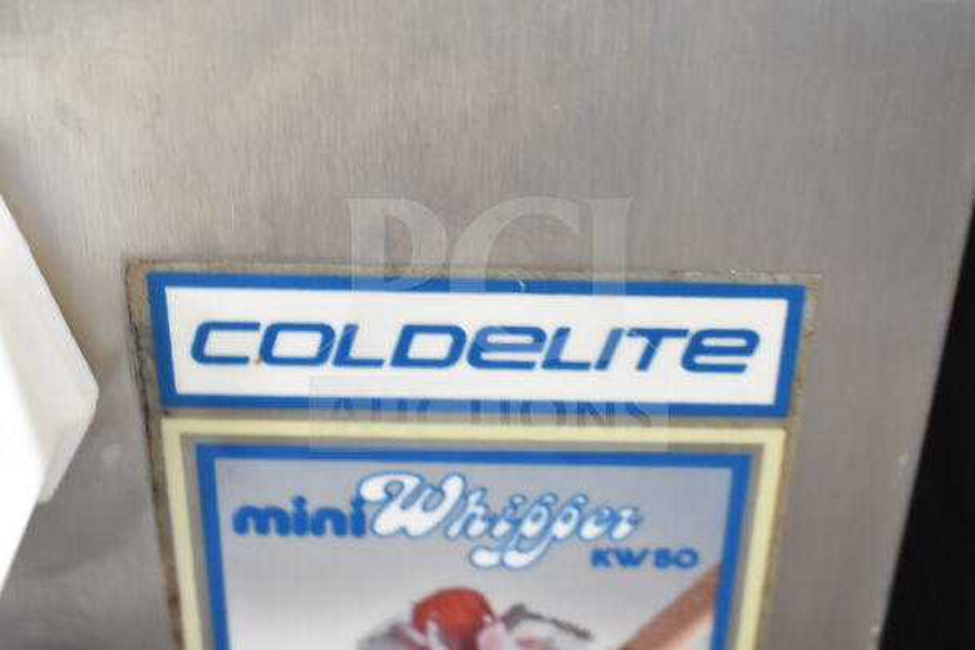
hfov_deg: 33.4
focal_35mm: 60
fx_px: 1625
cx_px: 488
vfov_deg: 22.6
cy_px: 325
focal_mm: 40
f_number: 5
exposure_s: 1/60
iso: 2000
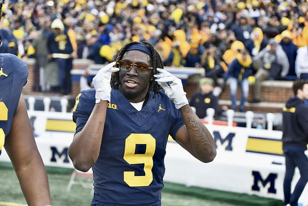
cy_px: 103
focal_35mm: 70
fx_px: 599
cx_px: 154
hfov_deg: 28.8
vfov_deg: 19.5
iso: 640
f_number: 2.8
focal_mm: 70
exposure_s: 1/800
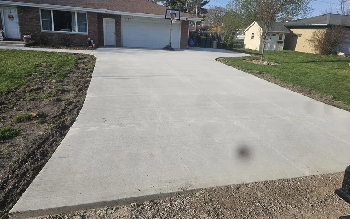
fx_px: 239
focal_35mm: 25
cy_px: 99
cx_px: 177
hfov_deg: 72.5
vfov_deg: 49.2
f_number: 1.7
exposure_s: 1/909
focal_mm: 6.3
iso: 10
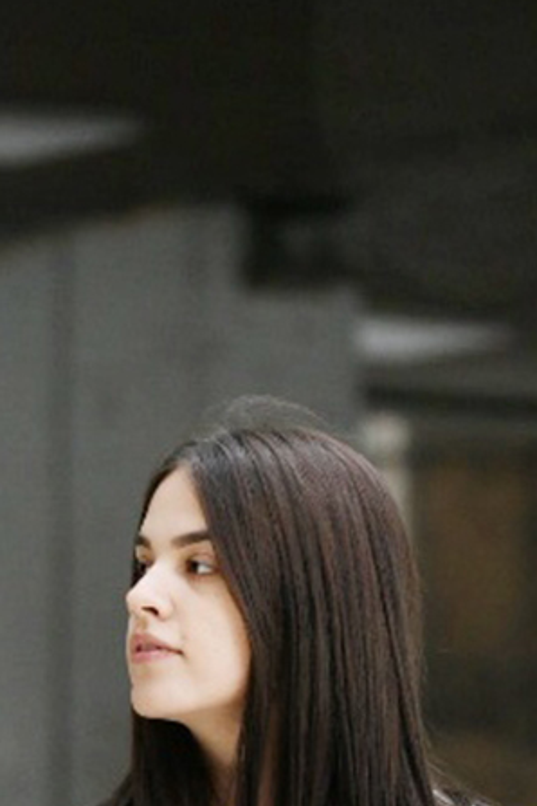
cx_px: -230
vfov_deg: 4.8
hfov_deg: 3.2
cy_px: 1334
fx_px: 9509
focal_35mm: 425
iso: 1250
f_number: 2.8
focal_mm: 95
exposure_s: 1/2500
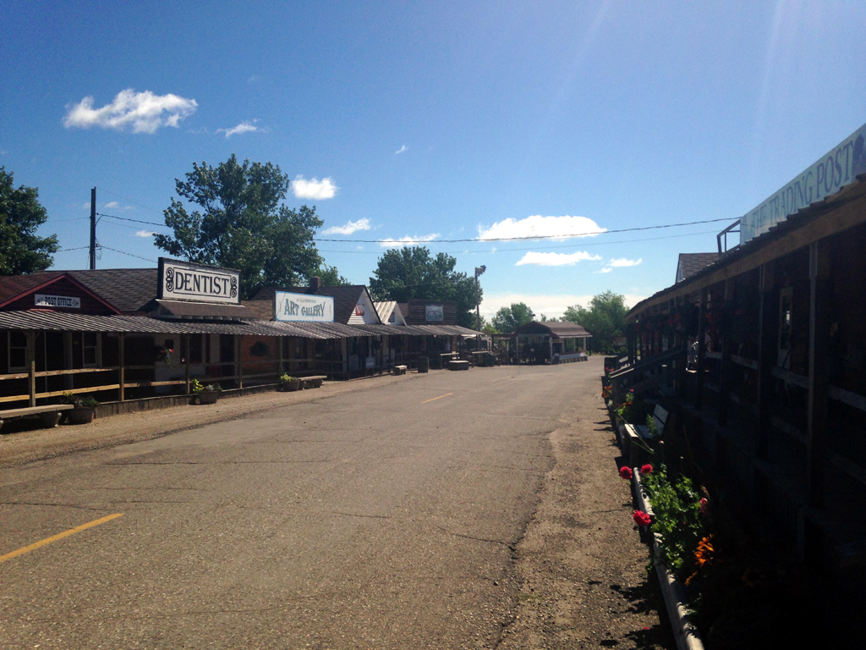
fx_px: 826
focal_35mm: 33
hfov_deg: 55.4
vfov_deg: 42.9
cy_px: 325
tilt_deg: -1.2
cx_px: 433
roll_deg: +1.1
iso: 50
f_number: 2.4
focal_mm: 4.12
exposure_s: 1/3623
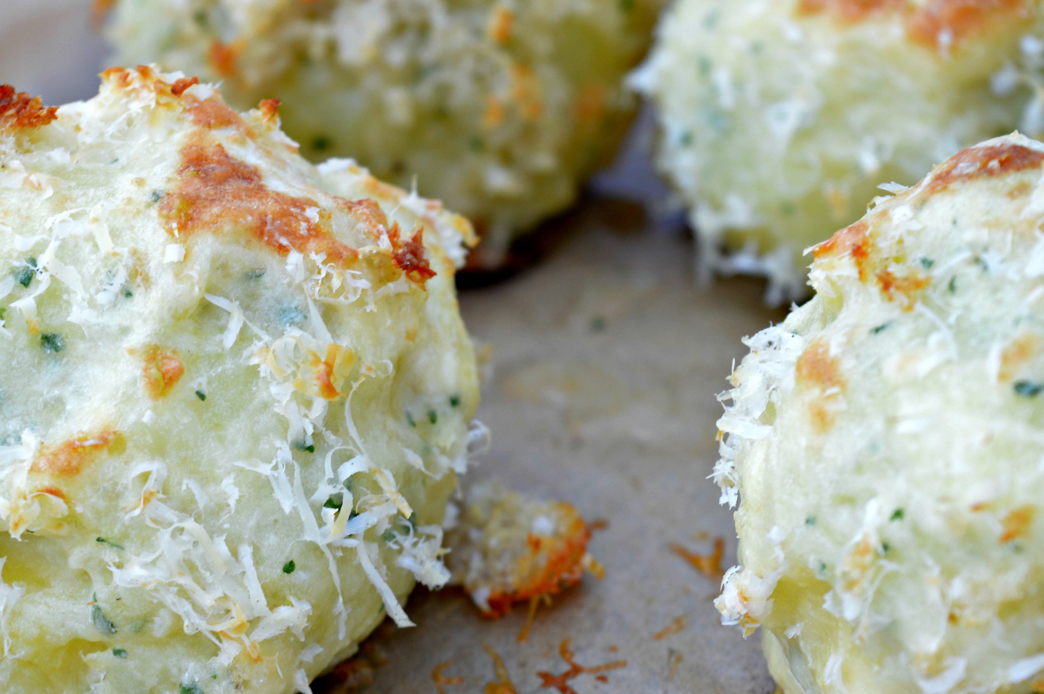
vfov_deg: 12.3
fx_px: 3216
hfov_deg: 18.4
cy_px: 383
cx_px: 416
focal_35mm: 111
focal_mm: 52
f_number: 5.6
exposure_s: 1/8
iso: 200
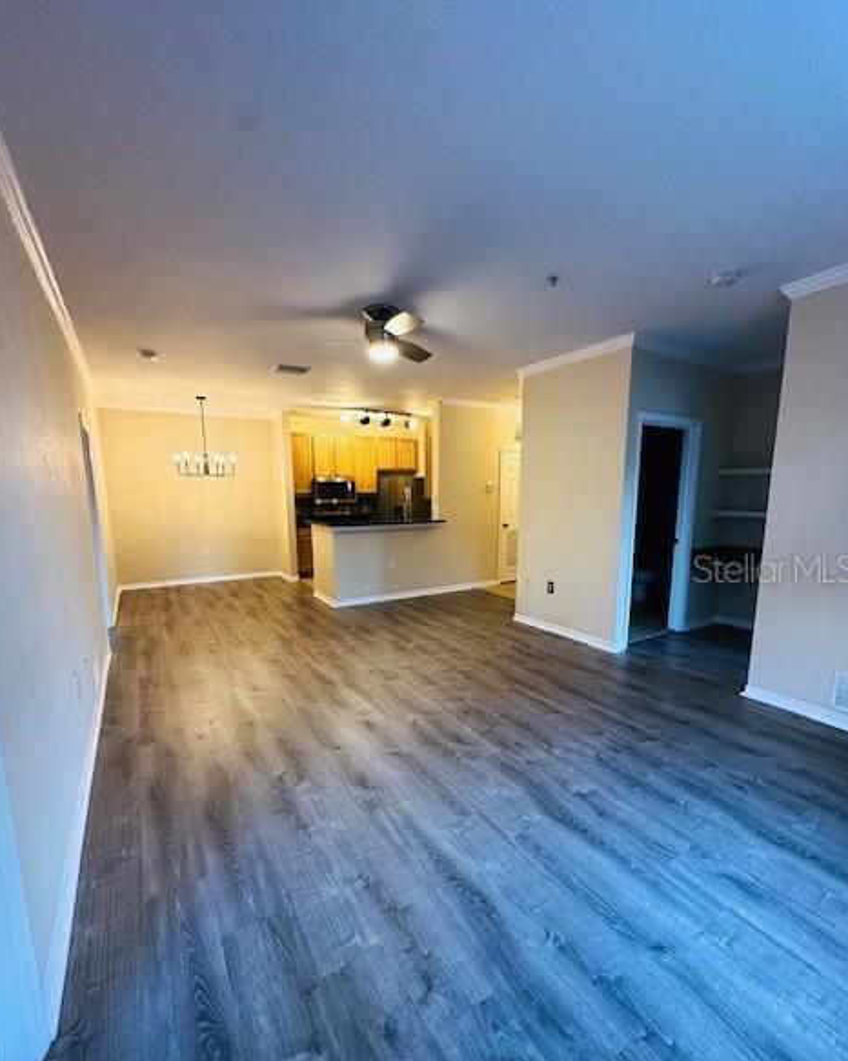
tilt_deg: -8.9
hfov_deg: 84.0
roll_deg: -0.9
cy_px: 568
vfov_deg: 96.7
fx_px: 471
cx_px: 428
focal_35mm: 15
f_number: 2.2
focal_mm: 2.22
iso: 250
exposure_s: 1/60
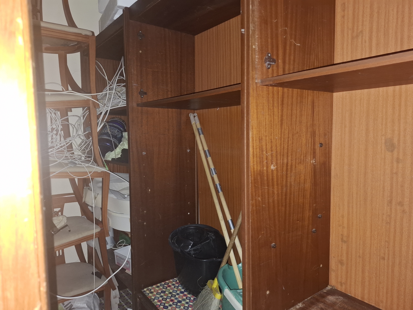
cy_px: 155
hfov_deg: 73.9
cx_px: 206
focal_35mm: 23
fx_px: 274
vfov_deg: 58.9
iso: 400
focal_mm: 5.54
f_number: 1.8
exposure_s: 1/30
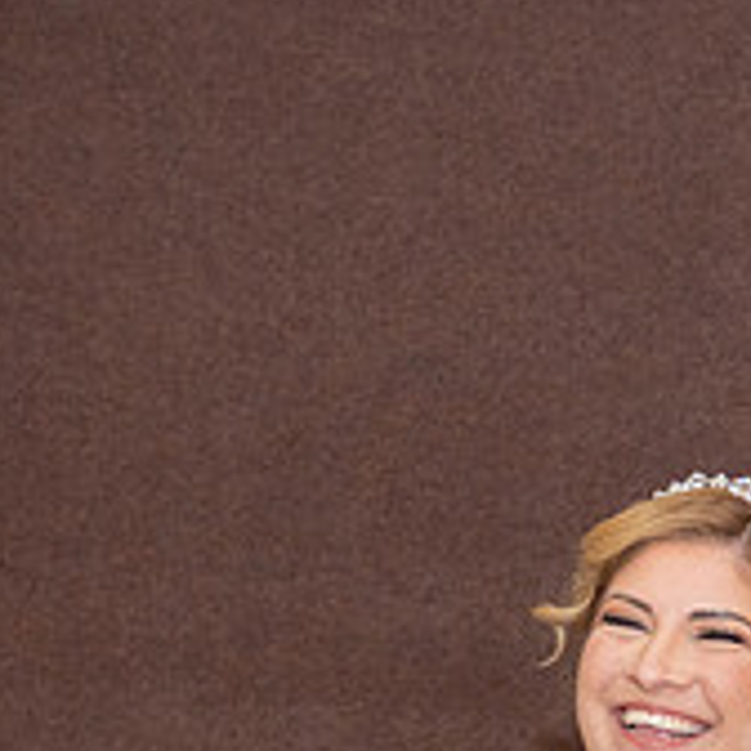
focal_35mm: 185
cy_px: 1265
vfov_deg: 9.1
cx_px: 1130
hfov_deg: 9.2
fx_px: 4541
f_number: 3.5
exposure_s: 1/125
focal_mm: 42
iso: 800
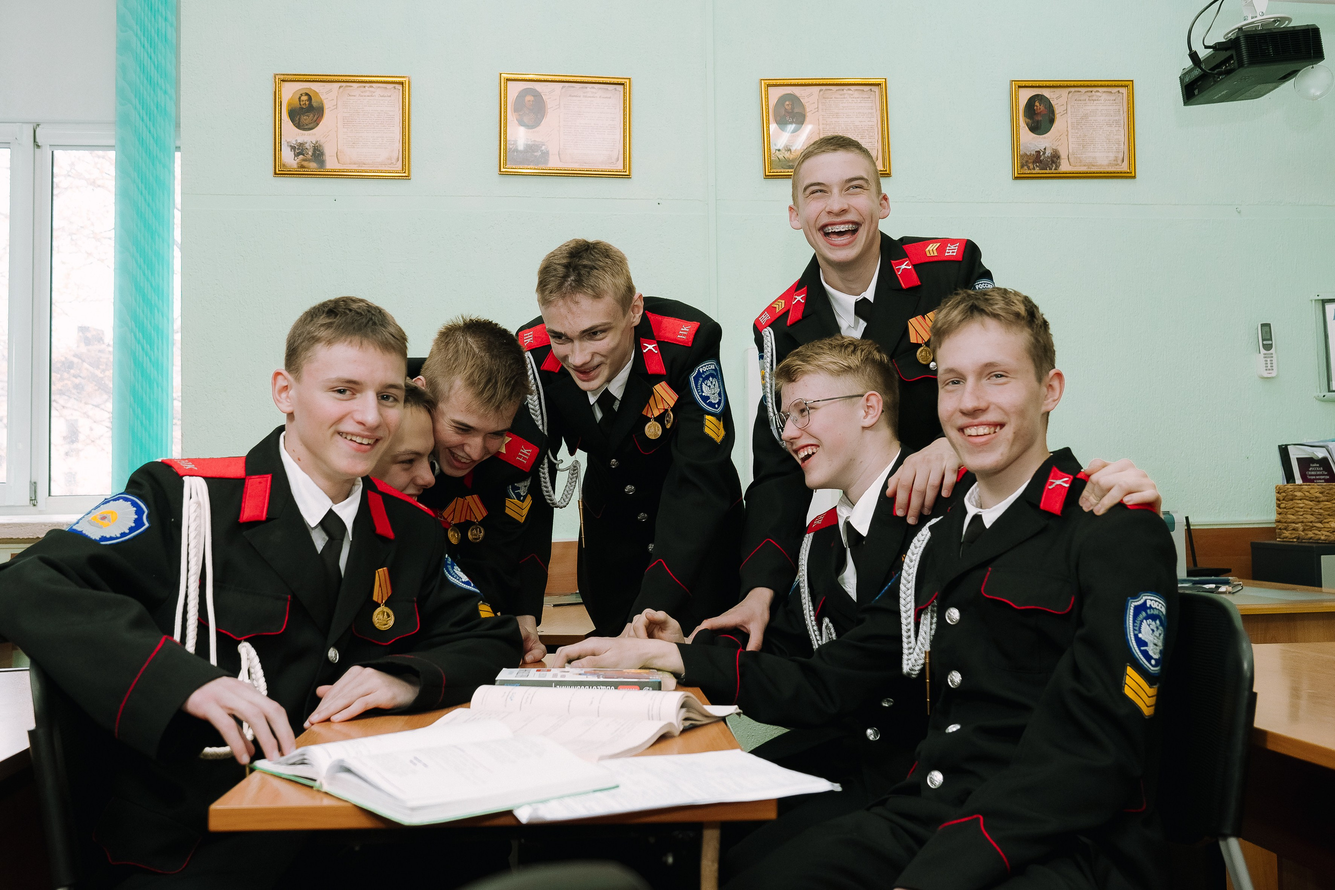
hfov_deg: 55.8
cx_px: 668
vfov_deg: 38.9
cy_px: 445
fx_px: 1261
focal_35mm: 34
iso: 1000
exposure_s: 1/160
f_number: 5.6
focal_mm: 34
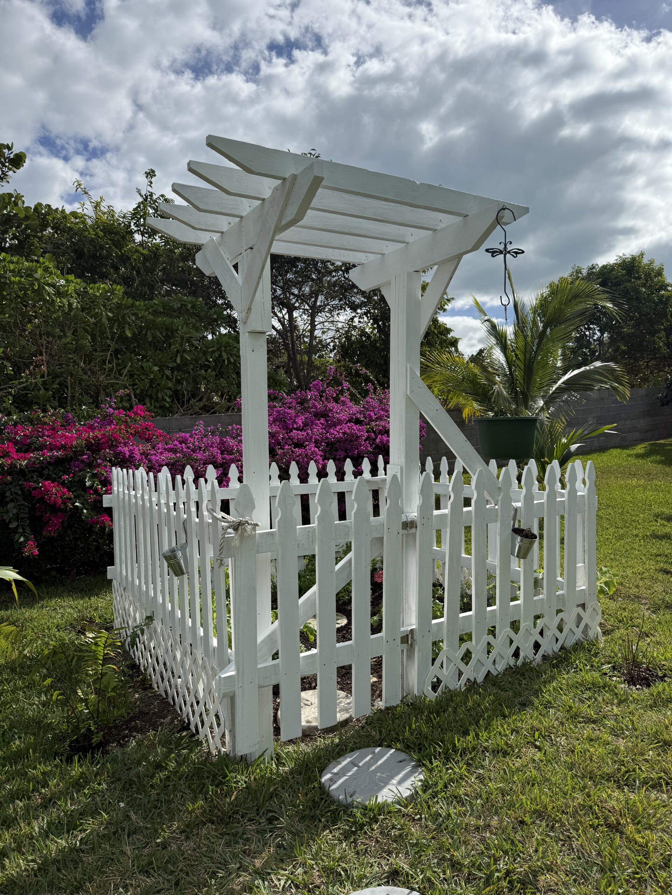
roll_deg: +0.0
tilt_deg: -0.1
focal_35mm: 24
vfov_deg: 71.6
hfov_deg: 56.8
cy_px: 448
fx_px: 621
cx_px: 336
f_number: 1.78
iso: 80
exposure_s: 1/9091
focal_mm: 6.76
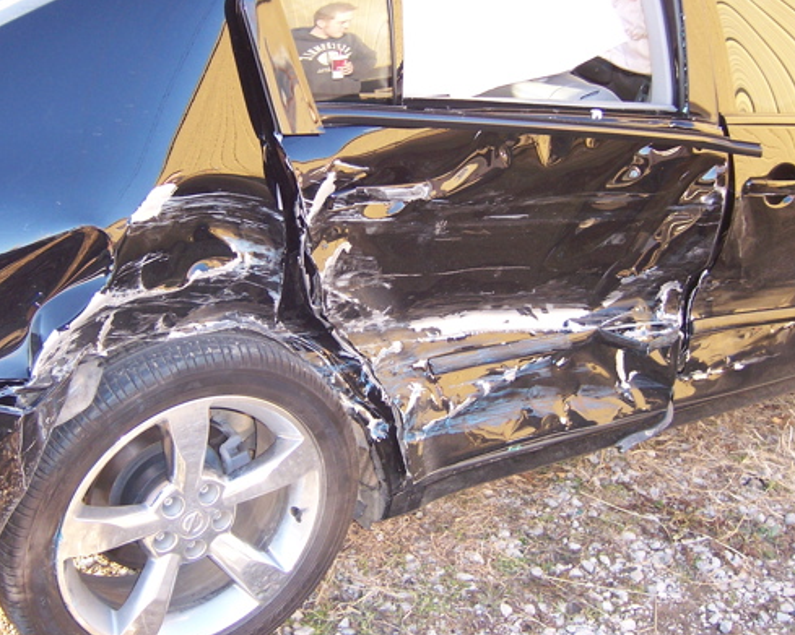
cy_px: 266
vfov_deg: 32.7
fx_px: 1082
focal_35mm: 46
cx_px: 377
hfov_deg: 40.3
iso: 125
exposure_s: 1/60
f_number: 2.8
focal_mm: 6.2
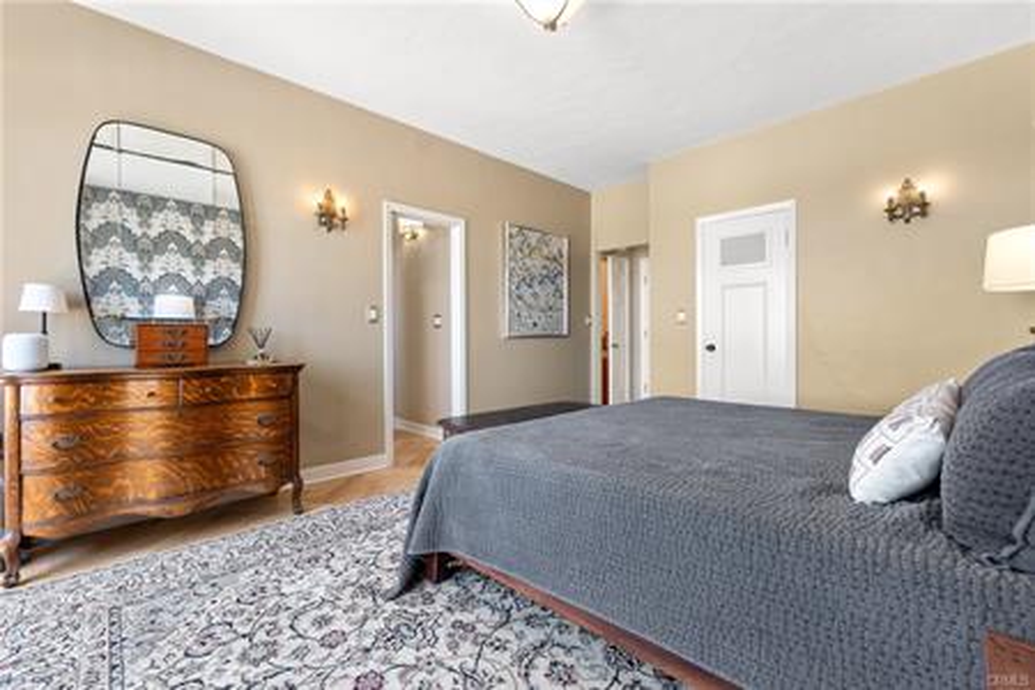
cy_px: 345
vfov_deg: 77.3
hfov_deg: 100.4
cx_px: 518
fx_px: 431
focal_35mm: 15
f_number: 8
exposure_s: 1/8
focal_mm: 10
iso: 400
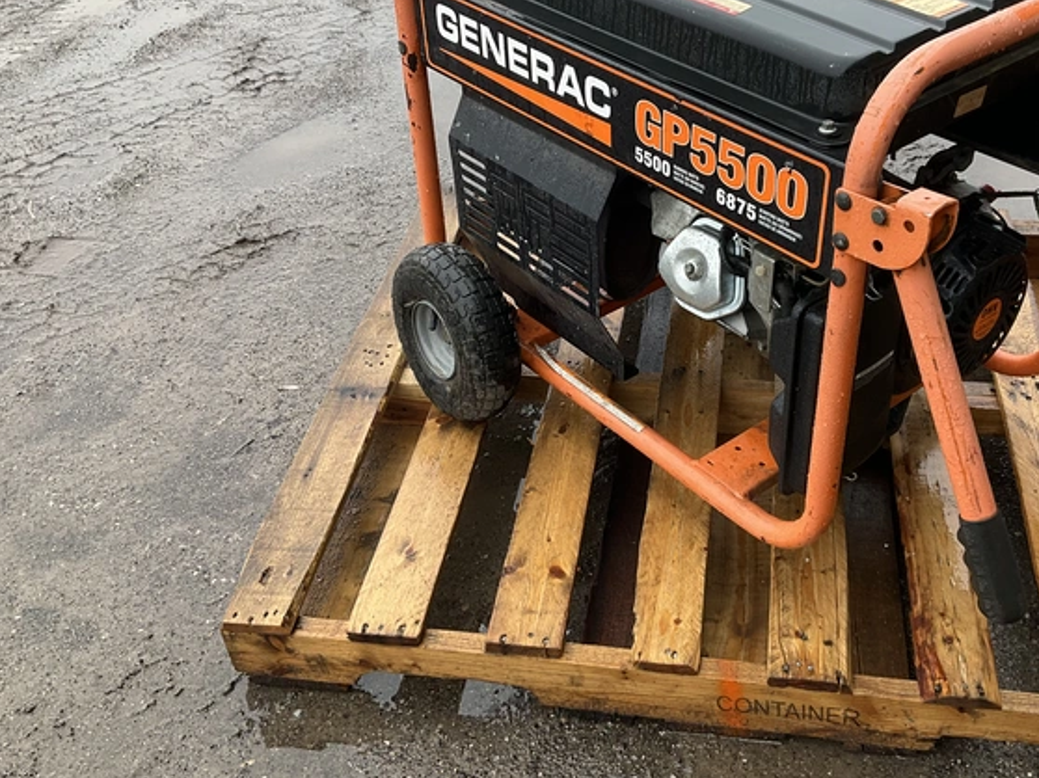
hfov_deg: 47.7
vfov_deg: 36.6
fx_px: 1170
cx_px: 609
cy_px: 308
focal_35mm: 39
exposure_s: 1/122
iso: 16
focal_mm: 3
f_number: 1.8
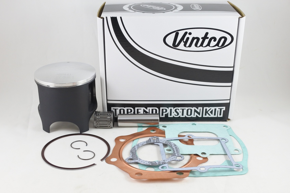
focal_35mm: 36
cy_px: 96
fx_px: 290
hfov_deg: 53.1
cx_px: 145
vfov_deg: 36.9
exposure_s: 1/125
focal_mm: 13.7
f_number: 4
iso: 560
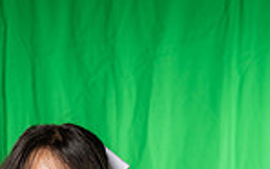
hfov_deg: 12.6
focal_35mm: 164
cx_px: 11
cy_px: 385
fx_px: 1209
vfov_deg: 7.6
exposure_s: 1/250
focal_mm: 53
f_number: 5
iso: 160
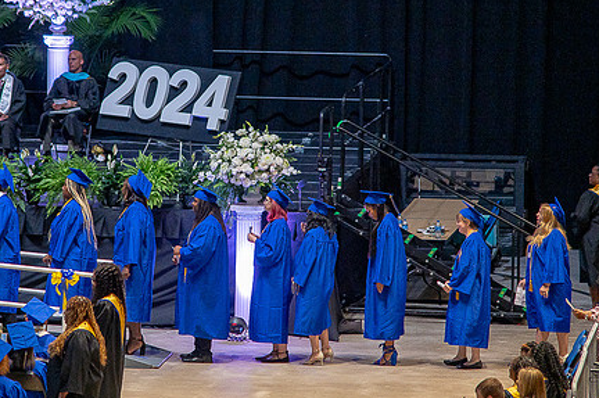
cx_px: 207
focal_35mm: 336
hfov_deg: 6.1
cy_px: 164
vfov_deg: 4.1
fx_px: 5584
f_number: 5.6
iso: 1600
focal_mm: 250
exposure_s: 1/200
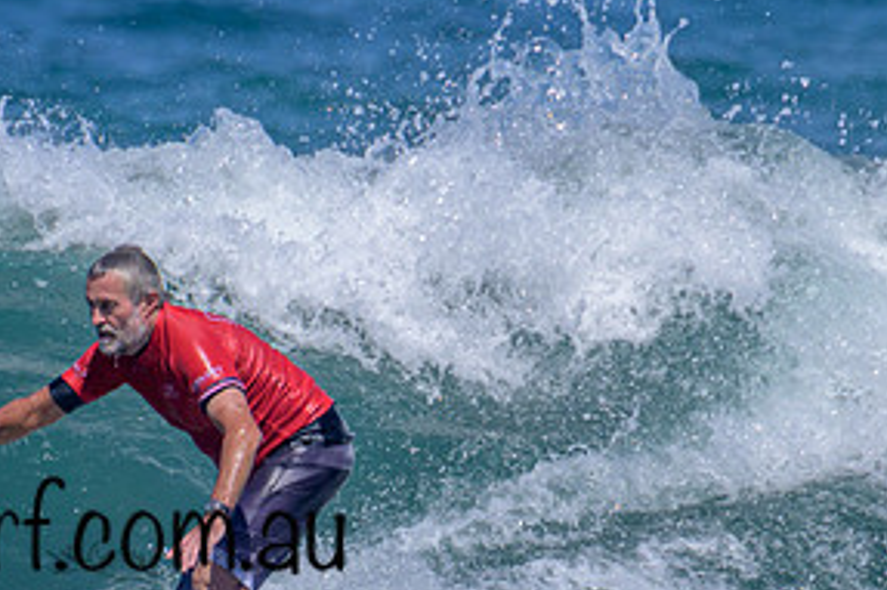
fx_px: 49445
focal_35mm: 2008
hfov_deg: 1.0
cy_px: 563
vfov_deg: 0.7
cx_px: 234
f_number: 11
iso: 640
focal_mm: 800
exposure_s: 1/2000
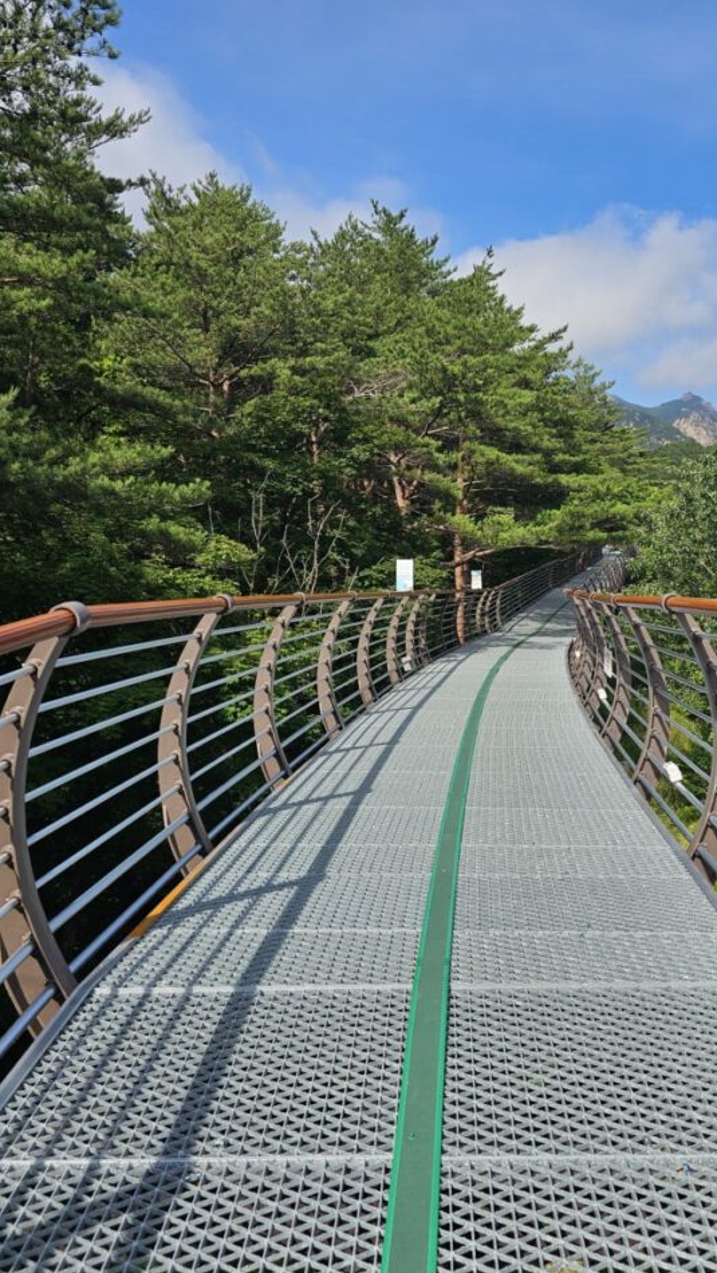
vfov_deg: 69.8
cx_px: 452
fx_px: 912
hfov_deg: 42.6
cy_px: 638
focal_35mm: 27
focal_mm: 6.3
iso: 10
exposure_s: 1/728
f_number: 1.7
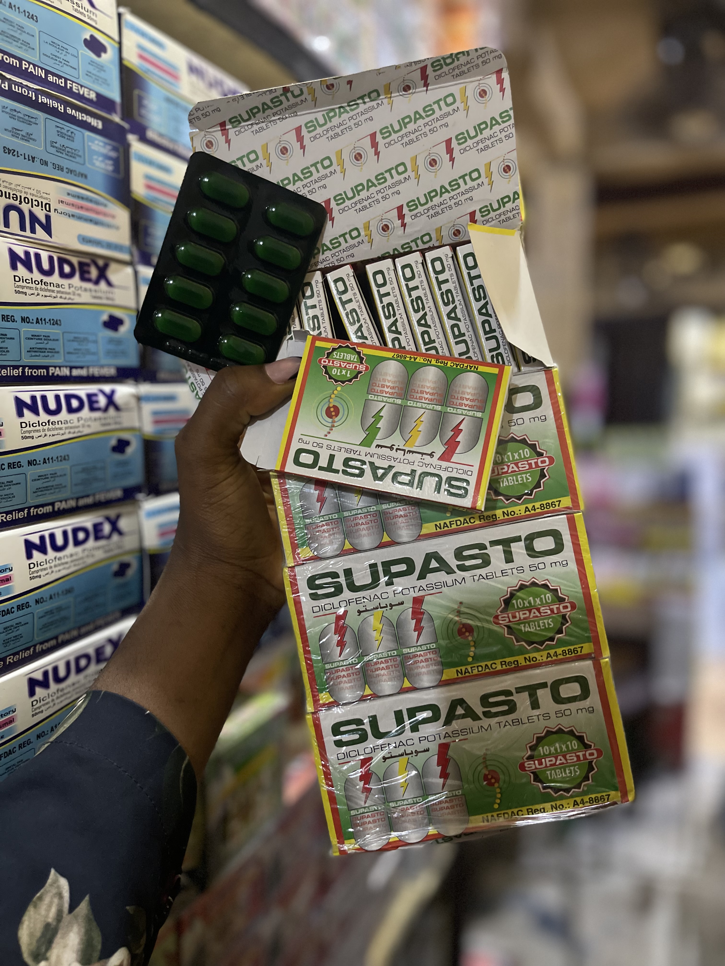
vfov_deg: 67.3
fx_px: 726
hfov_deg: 53.1
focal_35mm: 26
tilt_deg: -7.2
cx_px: 362
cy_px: 483
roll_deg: +1.6
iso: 500
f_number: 1.6
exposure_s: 1/25
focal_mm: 5.1
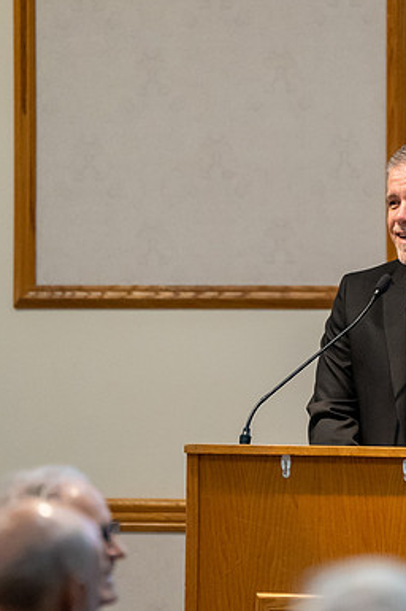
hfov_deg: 3.2
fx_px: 7202
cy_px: 265
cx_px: 402
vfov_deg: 4.9
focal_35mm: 425
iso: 5000
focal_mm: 200
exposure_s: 1/400
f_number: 2.8
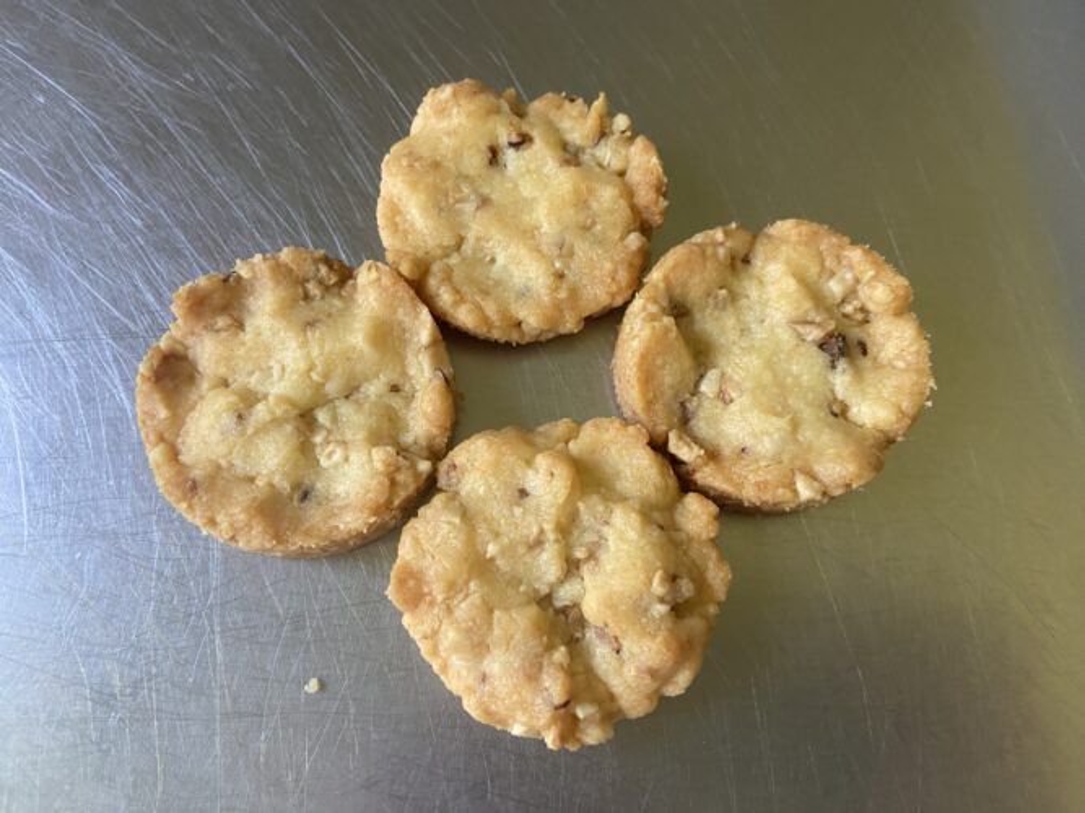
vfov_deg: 53.0
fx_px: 815
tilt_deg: -75.7
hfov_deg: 67.3
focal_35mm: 26
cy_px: 406
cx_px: 542
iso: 200
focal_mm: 4.25
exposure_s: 1/60
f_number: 1.8
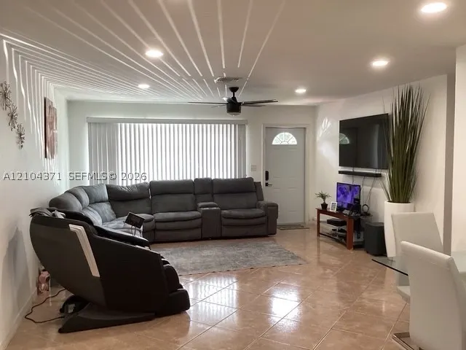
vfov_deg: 45.4
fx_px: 417
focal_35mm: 31
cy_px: 175
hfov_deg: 58.4
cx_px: 233
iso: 100
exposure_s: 1/60
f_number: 2.4
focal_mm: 3.3
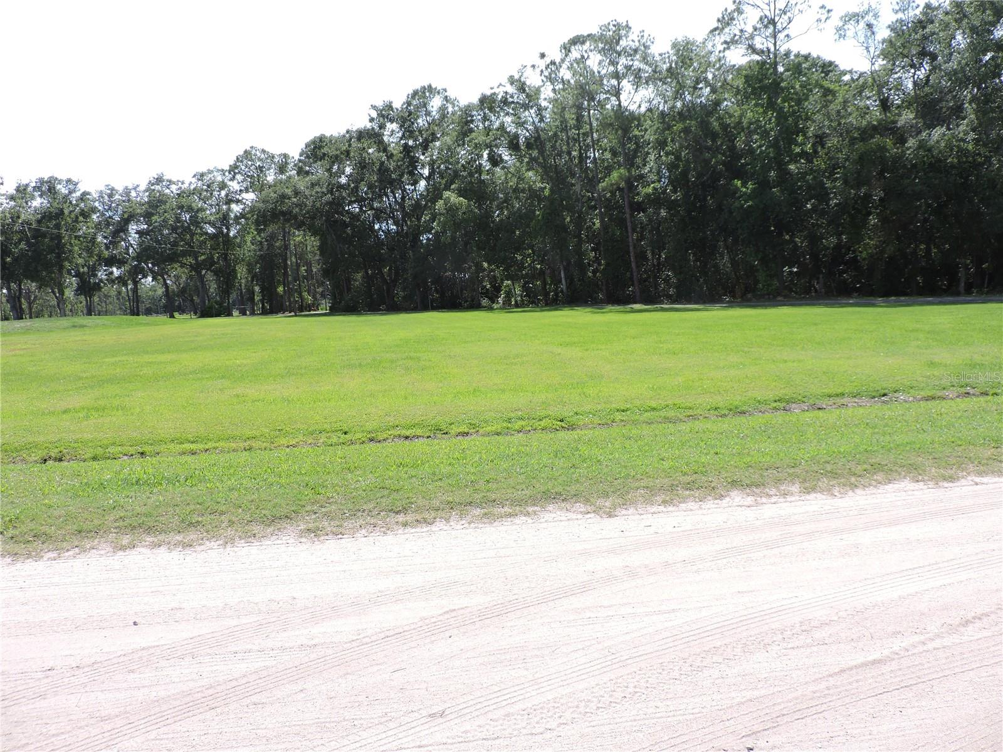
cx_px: 502
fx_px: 695
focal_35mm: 24
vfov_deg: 56.8
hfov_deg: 71.6
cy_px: 376
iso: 100
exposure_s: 1/800
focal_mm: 4.3
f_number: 3
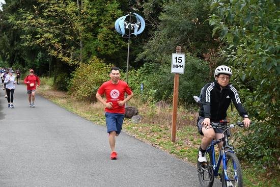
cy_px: 94
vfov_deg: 19.5
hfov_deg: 28.8
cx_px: 140
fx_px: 545
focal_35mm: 70
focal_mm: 70
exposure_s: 1/125
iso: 900
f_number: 6
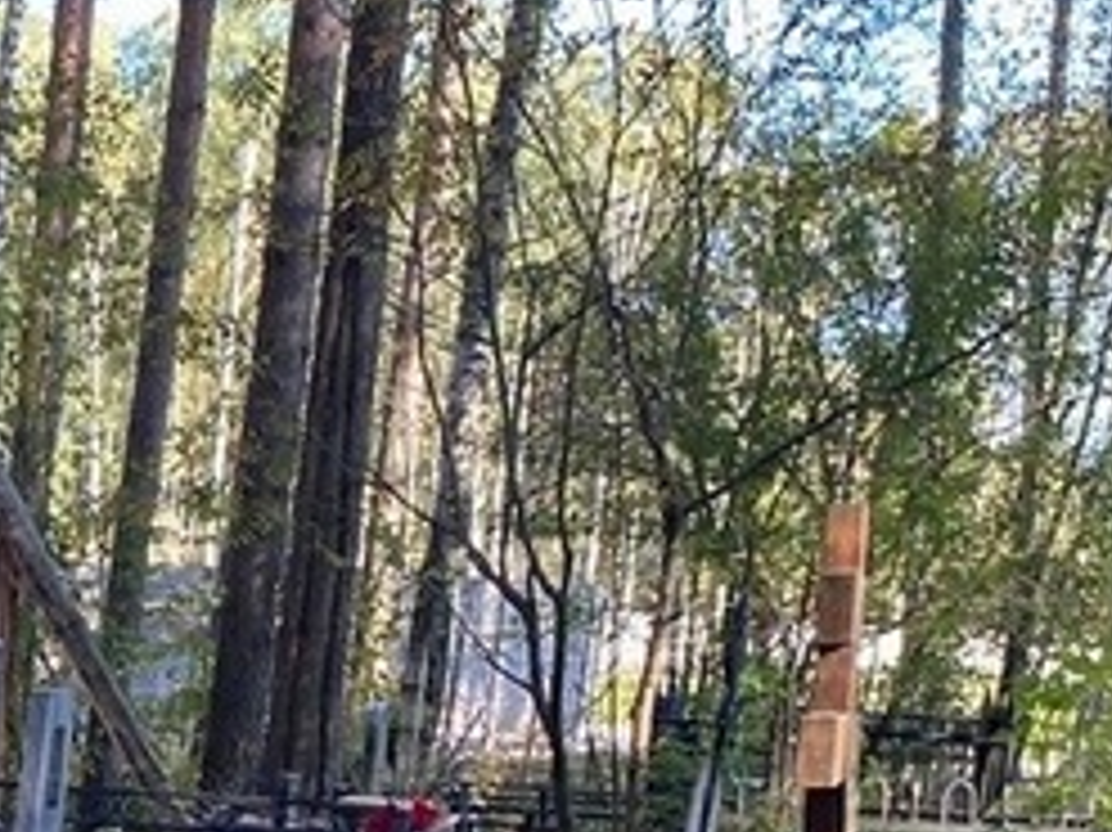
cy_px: 1286
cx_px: -666
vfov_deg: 12.9
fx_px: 3468
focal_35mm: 108
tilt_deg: -10.6
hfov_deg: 16.3
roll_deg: -0.1
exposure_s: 1/121
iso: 40
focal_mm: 4.25
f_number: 1.8
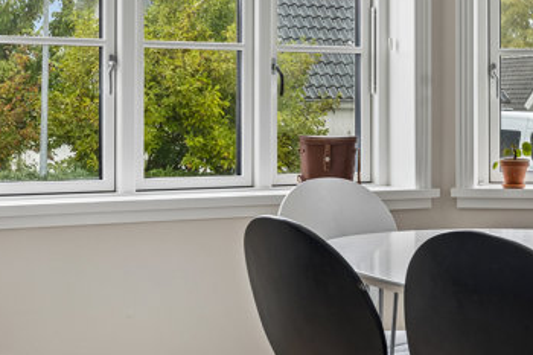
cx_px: 355
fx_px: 1184
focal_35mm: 80
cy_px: 115
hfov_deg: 25.2
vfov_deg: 17.0
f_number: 8
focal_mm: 35
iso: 200
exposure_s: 1/15
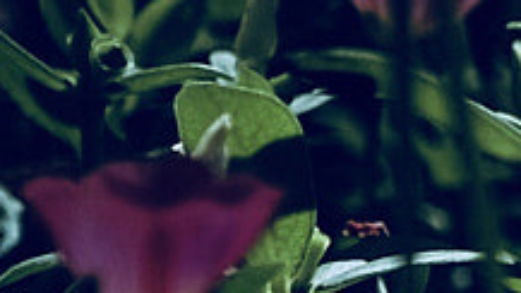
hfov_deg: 4.5
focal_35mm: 479
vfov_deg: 2.5
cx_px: 679
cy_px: -321
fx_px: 6616
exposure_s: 1/2500
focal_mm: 41.4
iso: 200
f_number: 3.2
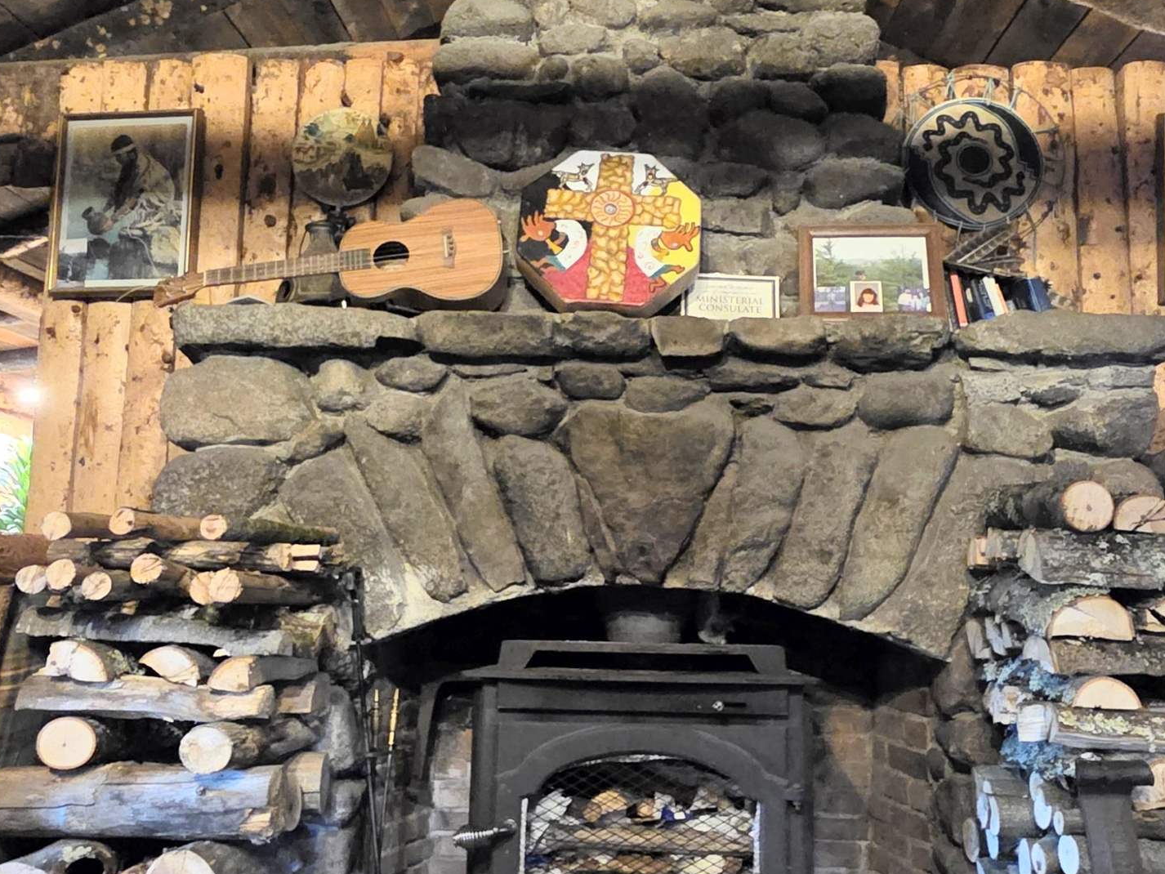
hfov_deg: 63.4
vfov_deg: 49.7
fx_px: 942
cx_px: 618
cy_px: 473
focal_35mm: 28
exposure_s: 1/24
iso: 2000
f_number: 1.9
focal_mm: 2.2
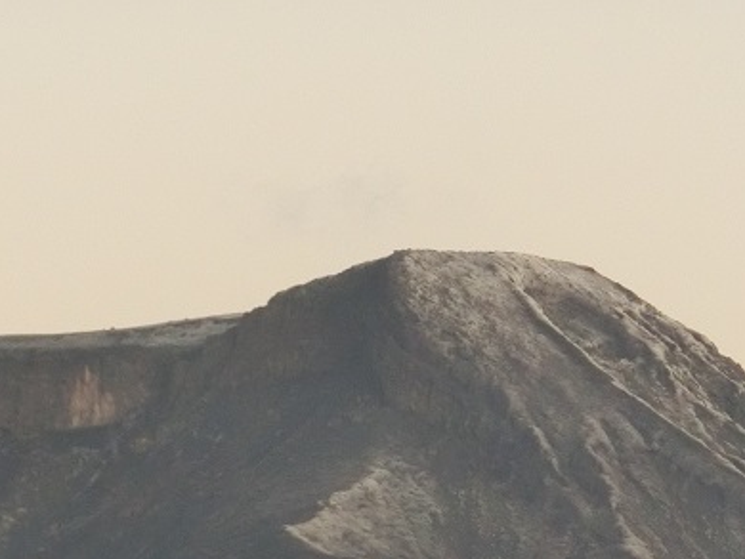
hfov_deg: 3.8
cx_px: 512
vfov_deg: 2.8
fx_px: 11263
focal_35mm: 523
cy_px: 479
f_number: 5.9
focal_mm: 45.4
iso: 800
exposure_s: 1/80
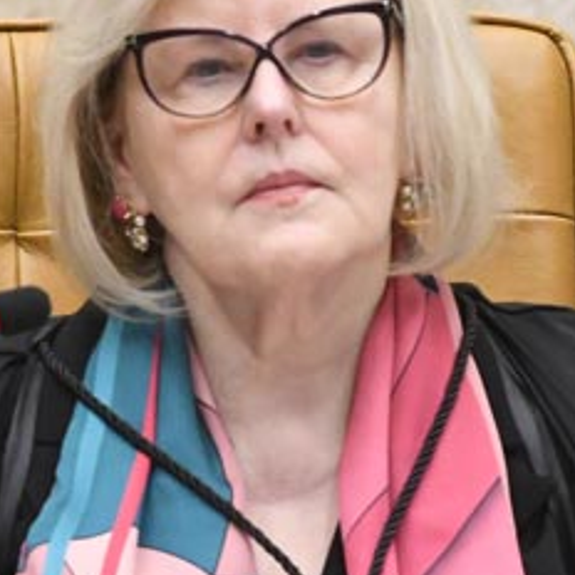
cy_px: 255
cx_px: 266
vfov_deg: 4.0
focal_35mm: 439
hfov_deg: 4.0
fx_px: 8250
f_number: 4
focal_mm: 200
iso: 4000
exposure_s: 1/200
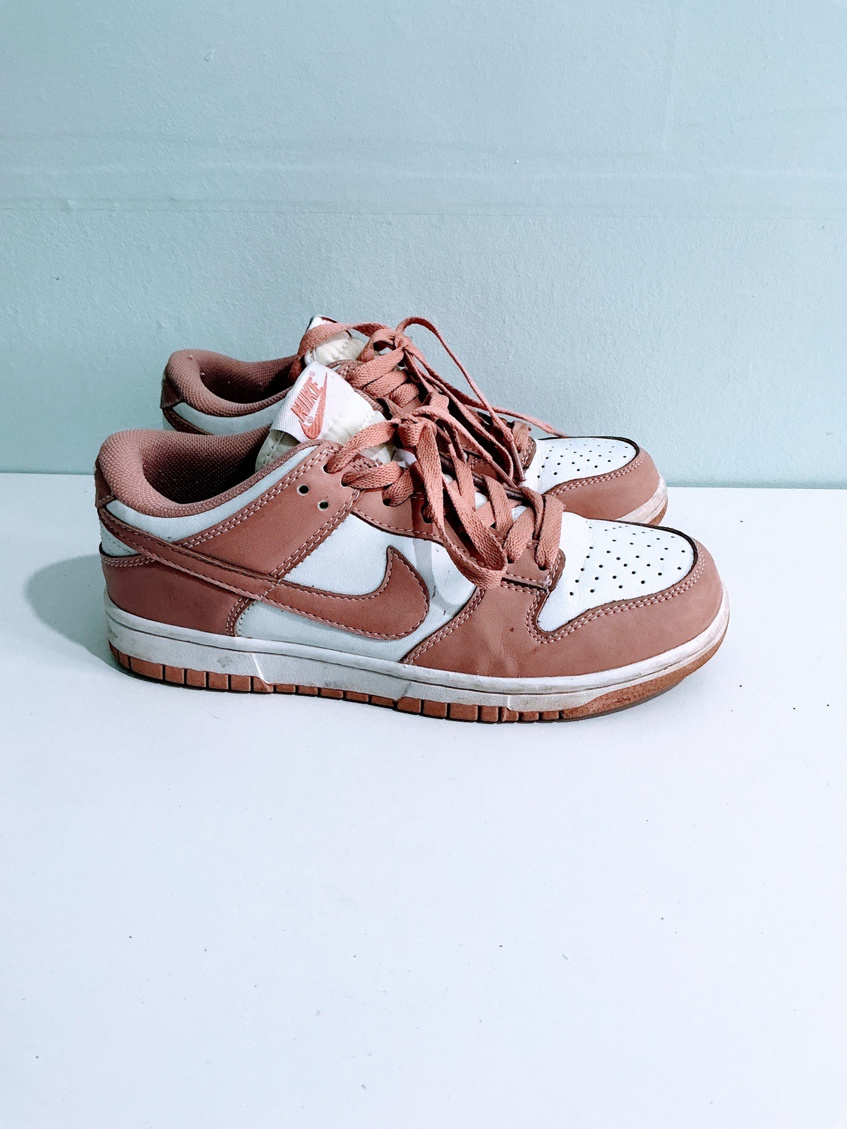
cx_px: 424
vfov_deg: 61.7
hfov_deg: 48.2
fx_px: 946
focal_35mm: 29
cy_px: 564
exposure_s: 1/60
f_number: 1.8
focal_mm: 3
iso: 80
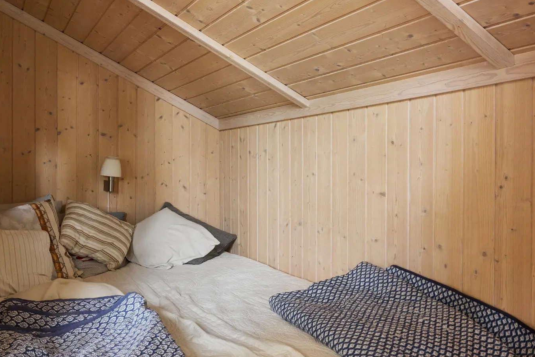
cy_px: 183
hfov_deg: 54.3
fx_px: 521
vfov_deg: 37.8
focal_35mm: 35
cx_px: 242
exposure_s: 1/10
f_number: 8
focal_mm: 16.5
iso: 200
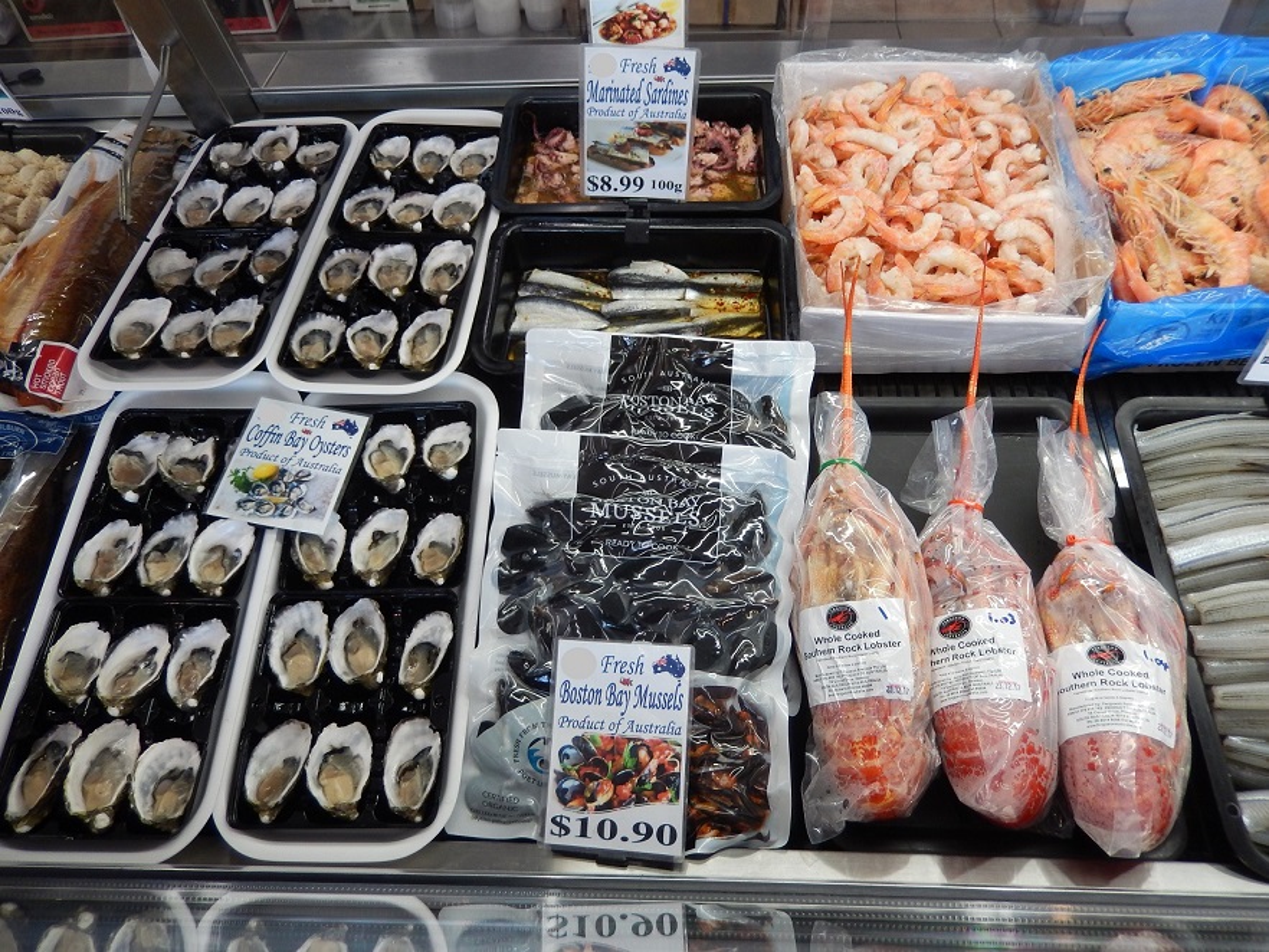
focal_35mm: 25
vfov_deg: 54.9
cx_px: 634
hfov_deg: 69.4
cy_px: 476
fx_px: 917
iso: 125
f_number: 3.4
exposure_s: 1/40
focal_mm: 4.5
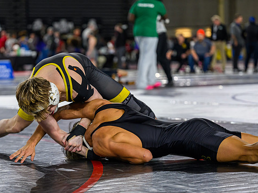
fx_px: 954
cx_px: 80
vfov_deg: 11.6
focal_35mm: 128
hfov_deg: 15.4
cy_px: 115
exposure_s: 1/1000
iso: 2000
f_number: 2.8
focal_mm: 86
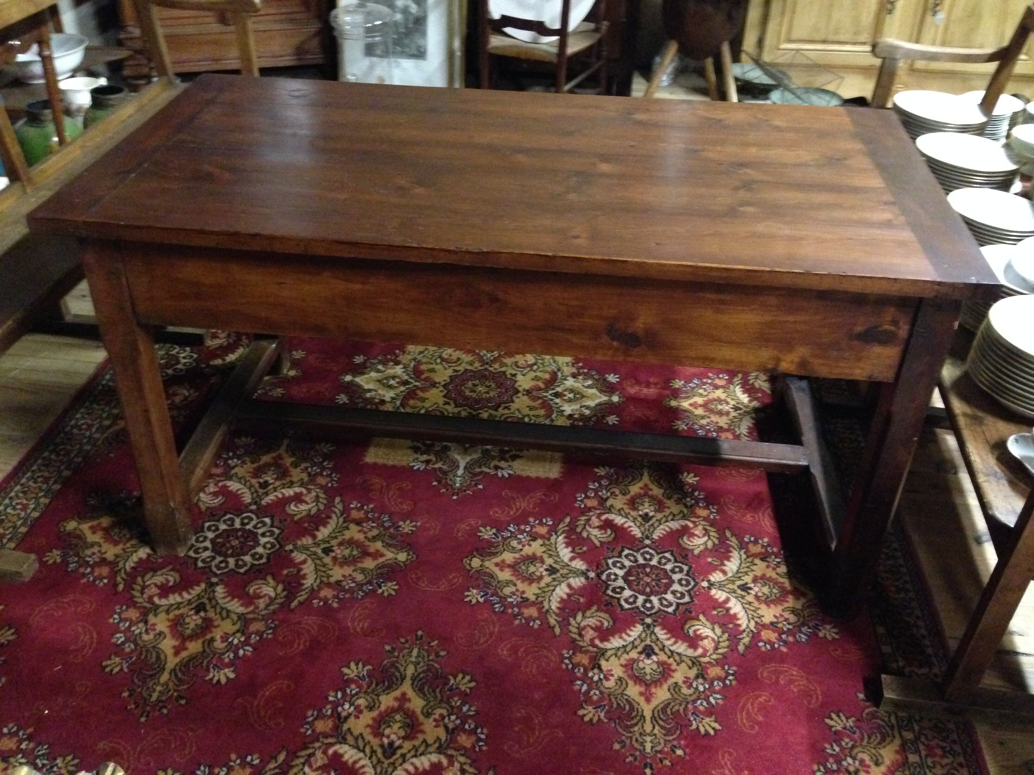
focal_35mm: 33
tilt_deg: -34.4
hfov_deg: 55.4
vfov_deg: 42.9
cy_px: 388
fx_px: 986
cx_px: 517
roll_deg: -2.1
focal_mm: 4.12
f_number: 2.4
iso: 800
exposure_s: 1/15
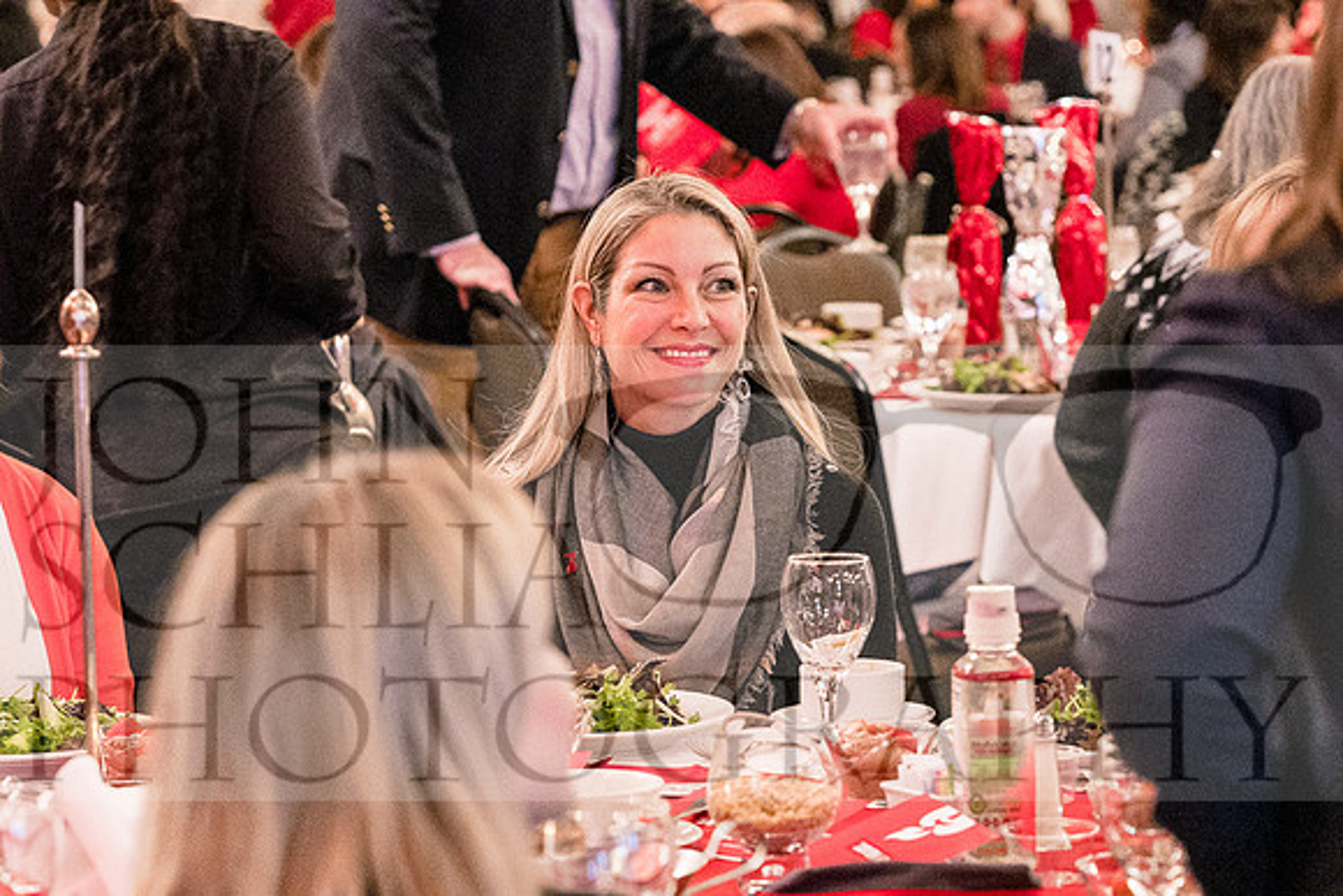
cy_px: 448
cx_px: 672
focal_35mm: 136
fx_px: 5075
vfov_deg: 10.1
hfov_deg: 15.1
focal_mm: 91
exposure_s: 1/50
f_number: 4.5
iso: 12800
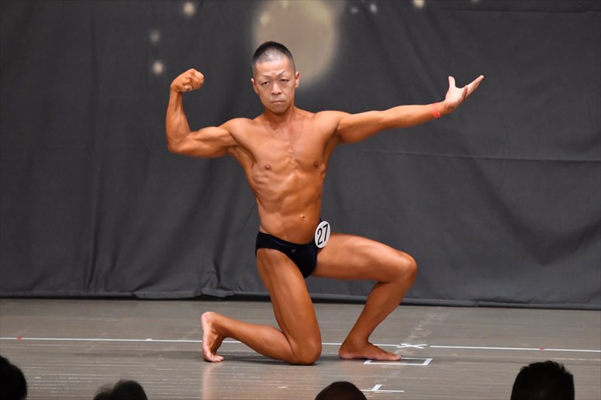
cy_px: 200
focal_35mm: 300
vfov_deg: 4.6
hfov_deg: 6.9
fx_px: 5006
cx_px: 300
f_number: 5.6
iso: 6400
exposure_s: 1/400
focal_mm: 200
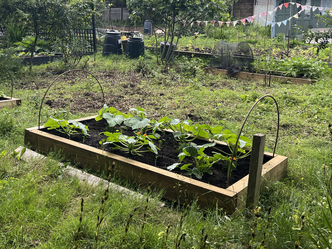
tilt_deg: -5.2
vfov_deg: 36.2
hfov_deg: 47.5
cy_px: 70
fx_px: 374
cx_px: 128
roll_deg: -3.2
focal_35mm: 39
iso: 50
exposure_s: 1/1238
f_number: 1.6
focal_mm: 5.1
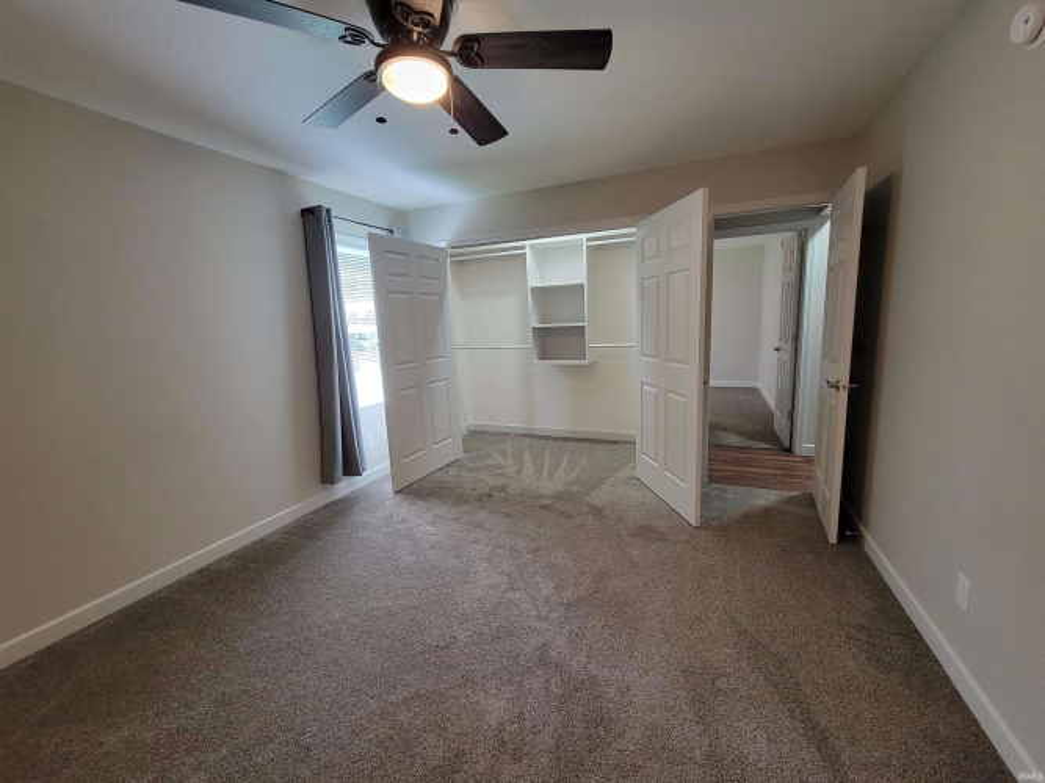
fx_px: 392
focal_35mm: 13
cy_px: 392
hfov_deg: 106.2
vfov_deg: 89.9
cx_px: 522
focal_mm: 2.2
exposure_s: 1/60
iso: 320
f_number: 2.2
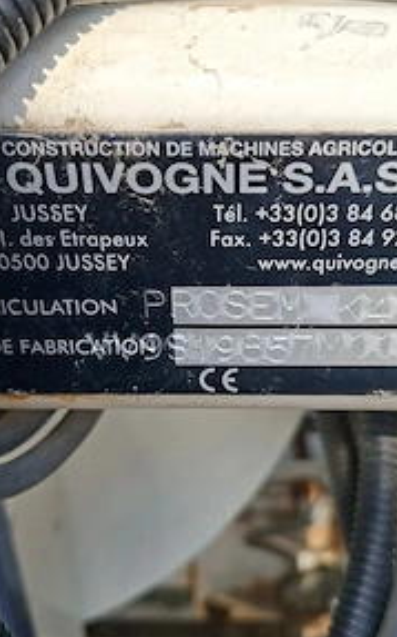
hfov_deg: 37.1
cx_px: 237
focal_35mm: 34
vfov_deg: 56.7
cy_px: 335
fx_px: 589
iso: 50
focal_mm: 5.54
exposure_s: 1/697
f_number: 1.8
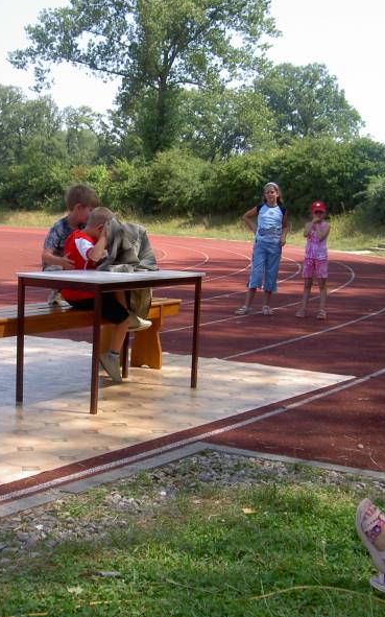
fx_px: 941
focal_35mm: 56
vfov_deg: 36.3
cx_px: 95
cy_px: 311
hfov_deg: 22.9
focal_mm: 8
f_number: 4.7
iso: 100
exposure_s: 1/160
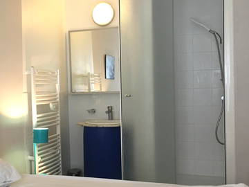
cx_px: 124
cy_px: 94
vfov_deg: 48.2
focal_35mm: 29
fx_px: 209
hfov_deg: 61.7
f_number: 2.2
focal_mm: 4.15
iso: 160
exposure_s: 1/33
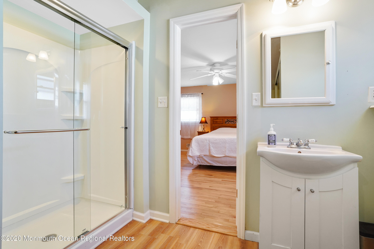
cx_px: 187
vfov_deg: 70.4
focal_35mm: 17
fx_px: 177
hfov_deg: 93.3
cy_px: 124
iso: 1250
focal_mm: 17
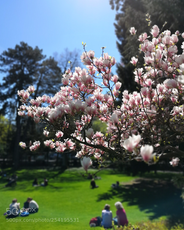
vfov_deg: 60.4
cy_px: 106
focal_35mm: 29
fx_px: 197
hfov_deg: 50.0
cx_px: 91
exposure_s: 1/2132
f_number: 1.2
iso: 50
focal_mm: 3.95
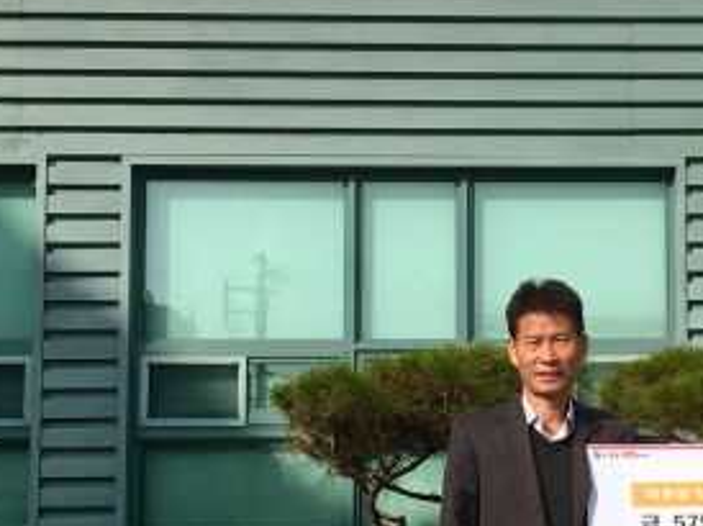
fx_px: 1502
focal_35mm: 74
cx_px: 716
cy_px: 428
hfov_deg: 25.0
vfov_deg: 19.6
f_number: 2.2
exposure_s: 1/2024
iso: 25
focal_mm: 4.15
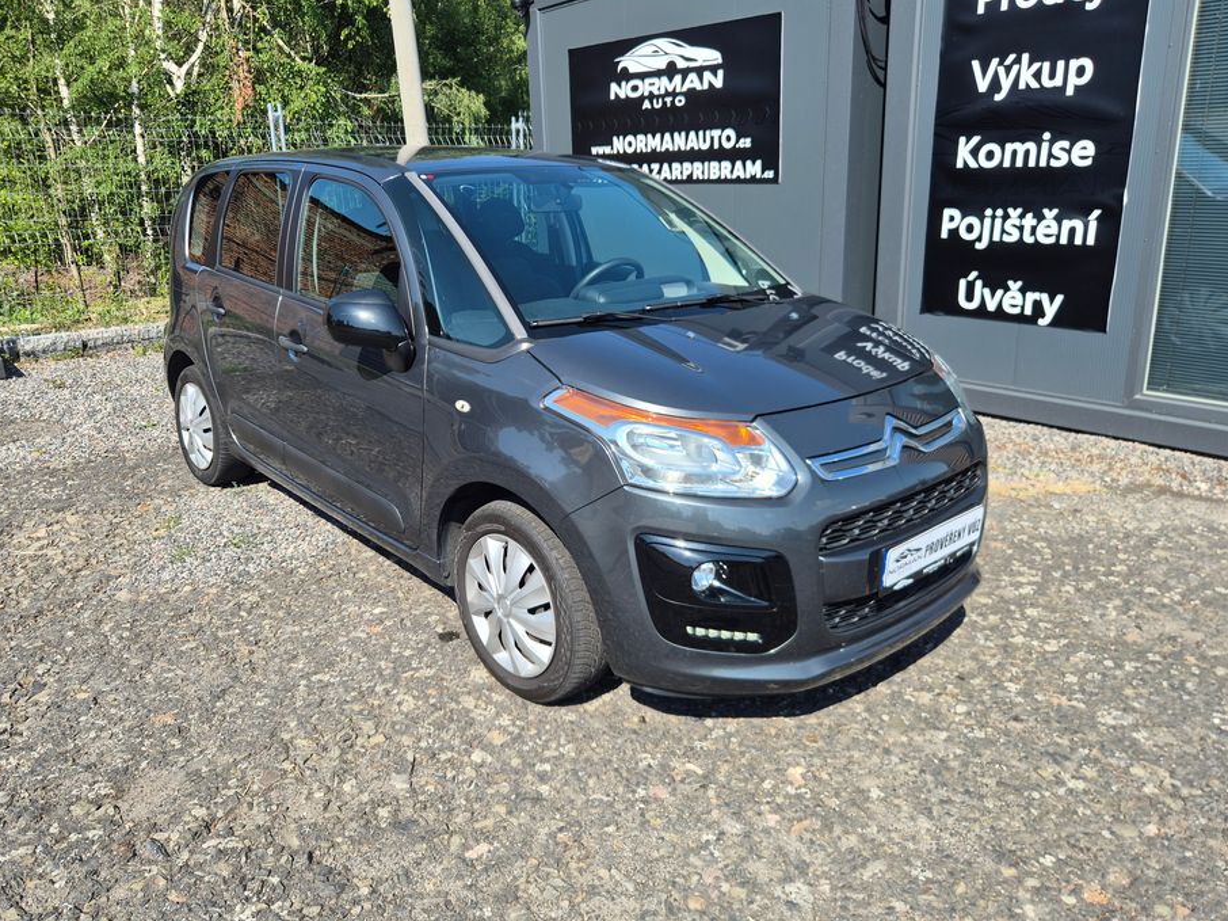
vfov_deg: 53.0
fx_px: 922
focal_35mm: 26
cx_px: 558
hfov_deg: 67.2
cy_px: 423
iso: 25
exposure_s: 1/1018
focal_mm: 5.4
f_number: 1.8
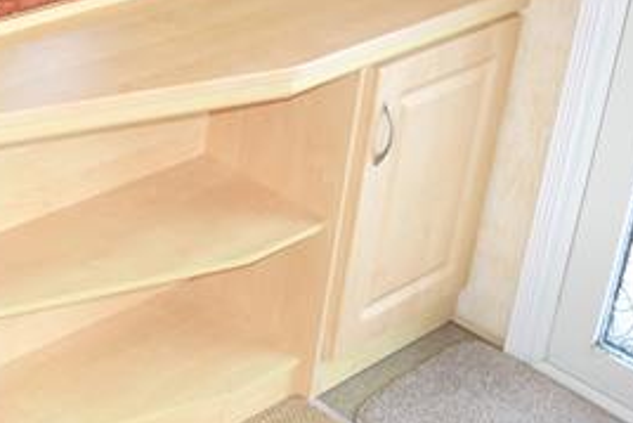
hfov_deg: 25.5
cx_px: -76
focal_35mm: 73
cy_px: 33
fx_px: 1284
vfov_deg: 18.4
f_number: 2.5
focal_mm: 10.4
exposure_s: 1/100
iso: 125
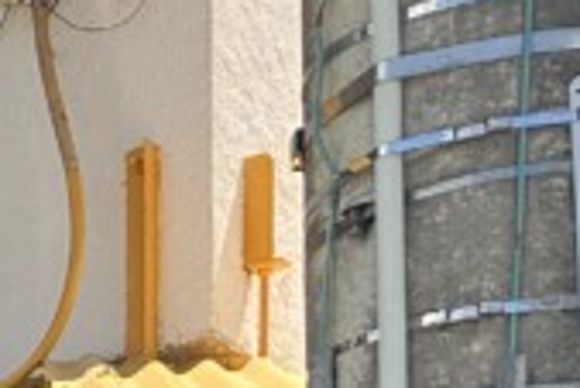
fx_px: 2435
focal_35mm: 151
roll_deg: -1.0
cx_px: -1047
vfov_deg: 8.1
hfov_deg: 10.5
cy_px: 1034
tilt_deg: +2.4
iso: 80
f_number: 1.78
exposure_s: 1/1692
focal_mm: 6.86
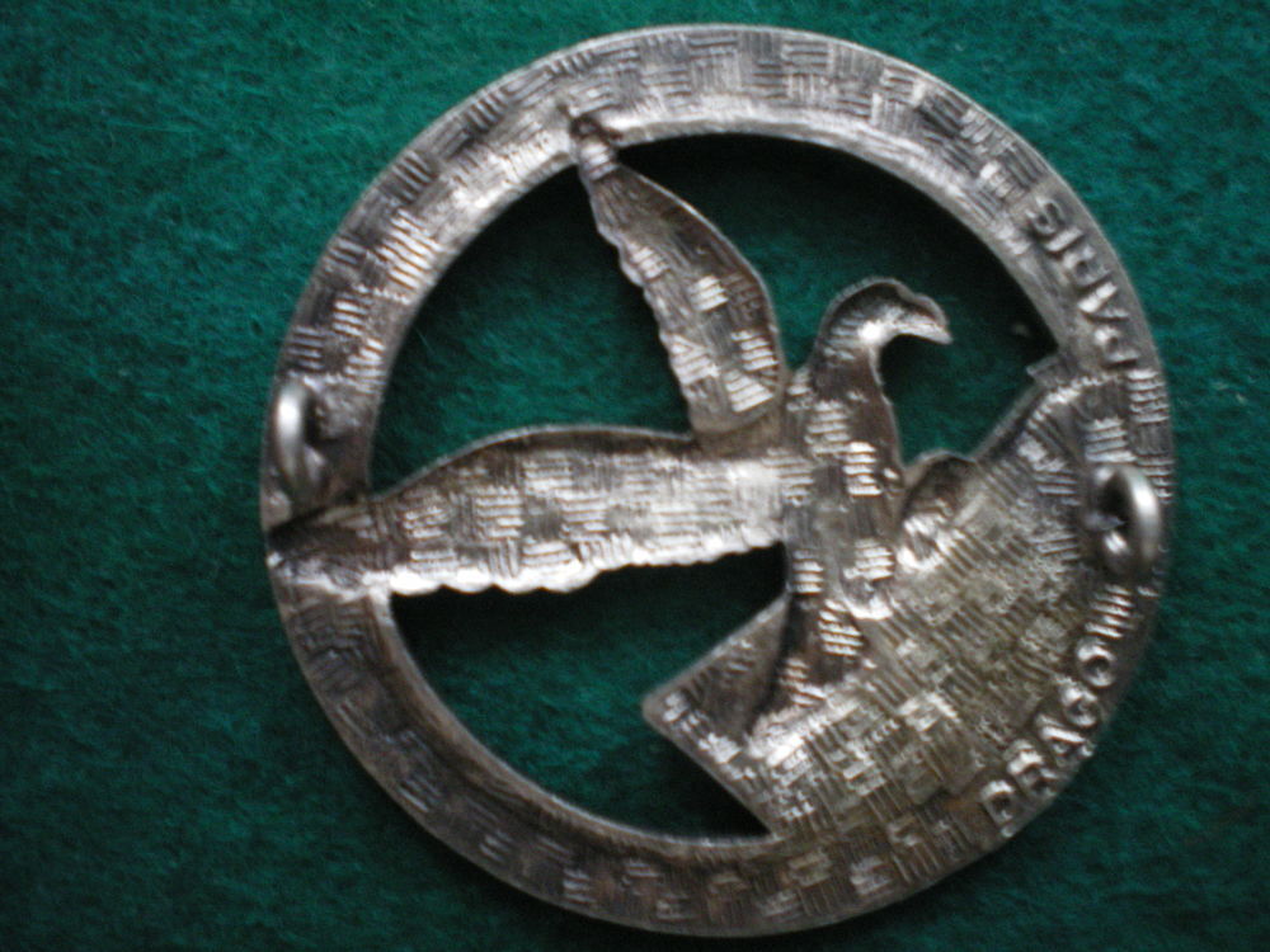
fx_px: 1394
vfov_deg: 37.7
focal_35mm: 38
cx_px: 635
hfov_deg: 49.0
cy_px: 476
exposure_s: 1/13
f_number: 3.1
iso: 400
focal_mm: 6.3
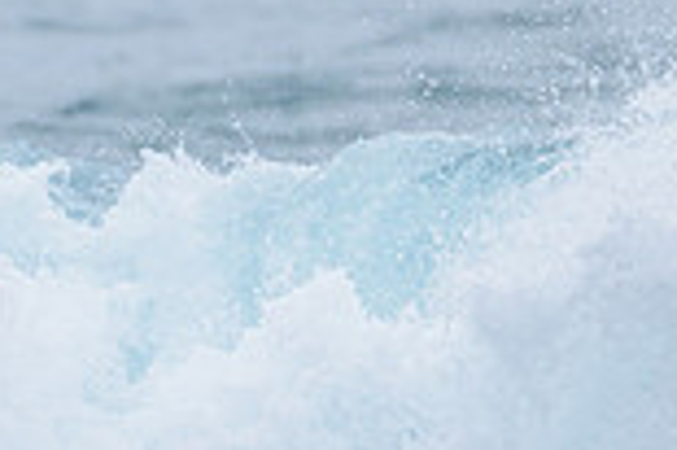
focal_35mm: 2295
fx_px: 43113
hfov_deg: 0.9
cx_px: 1006
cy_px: 347
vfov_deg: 0.6
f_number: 5.6
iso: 160
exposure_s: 1/2000
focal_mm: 500
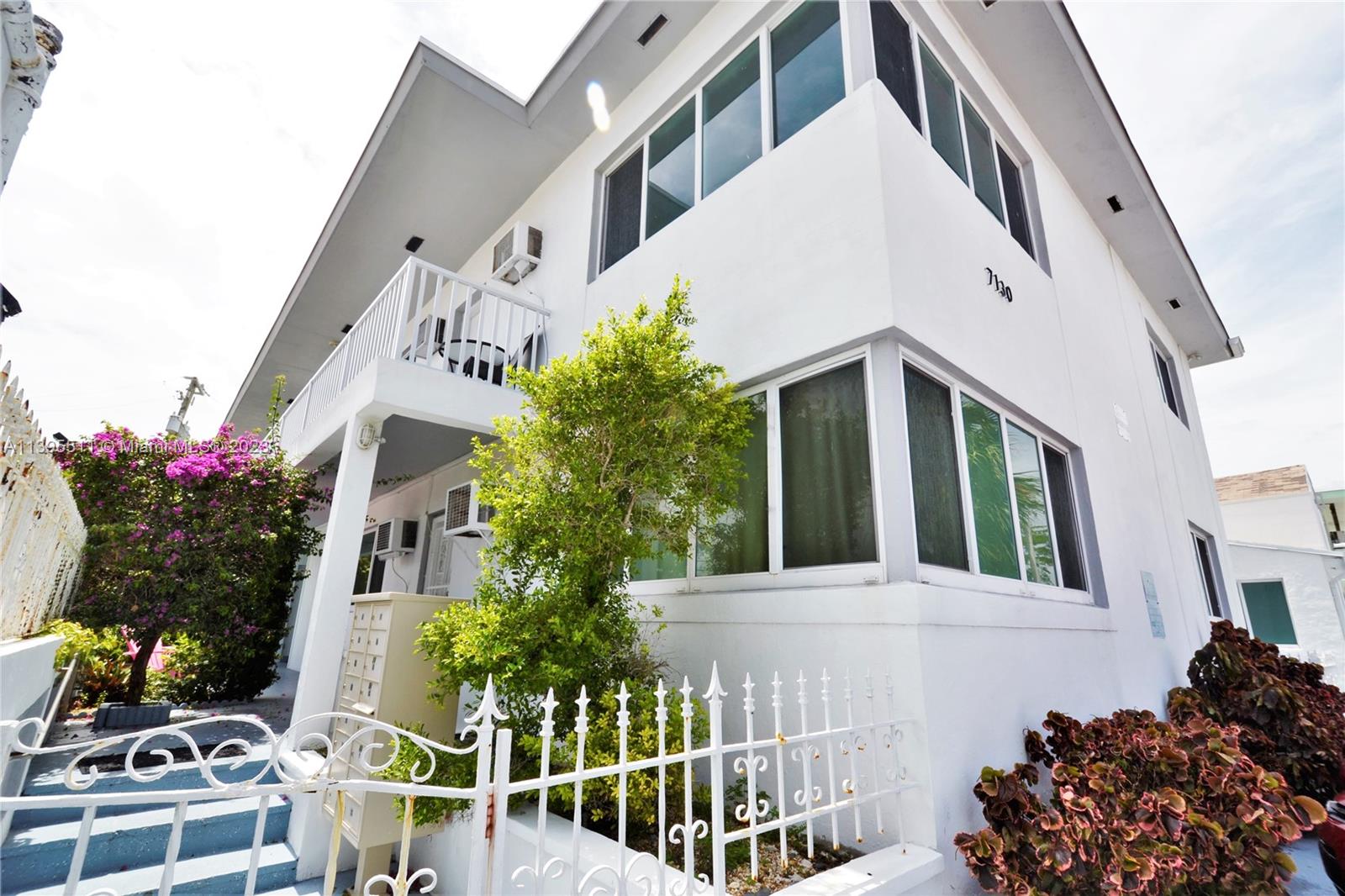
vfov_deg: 77.3
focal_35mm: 15
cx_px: 672
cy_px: 448
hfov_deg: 100.4
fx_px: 560
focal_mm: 10
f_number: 8
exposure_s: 1/250
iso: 100
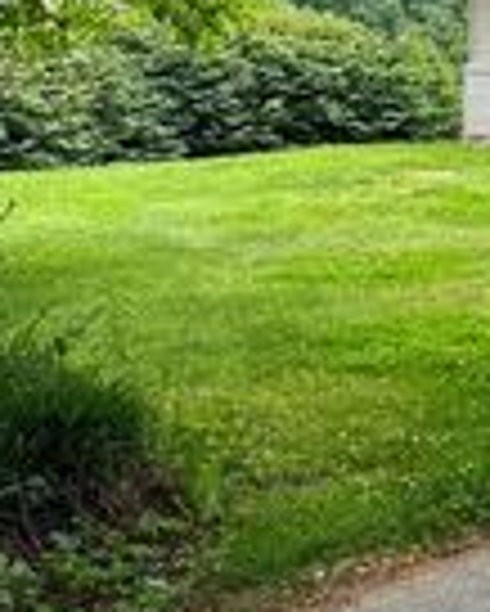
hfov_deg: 13.9
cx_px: 1092
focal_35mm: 86
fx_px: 1557
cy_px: 227
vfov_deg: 22.2
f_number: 1.78
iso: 100
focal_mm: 6.76
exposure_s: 1/1618
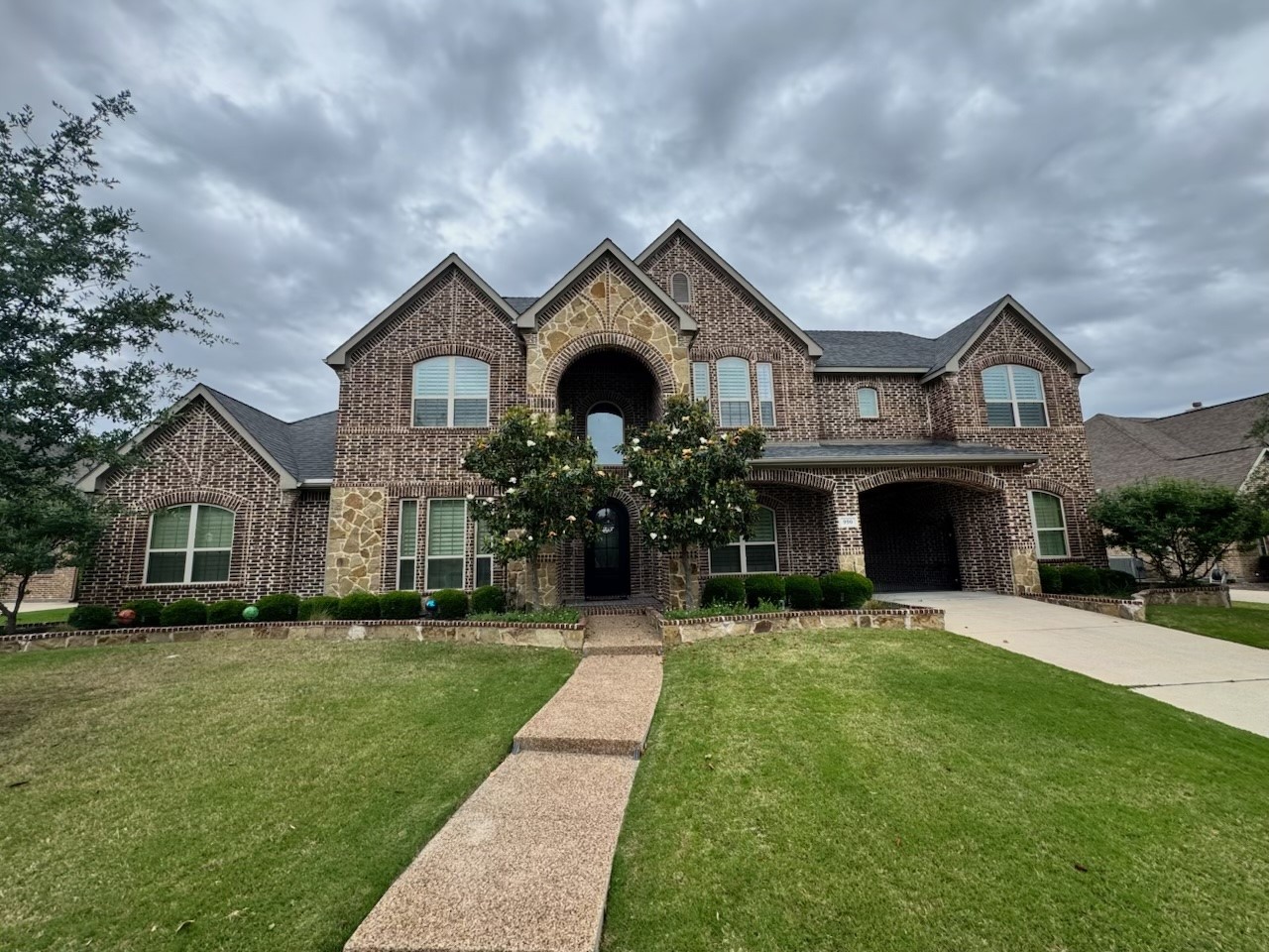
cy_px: 476
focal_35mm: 14
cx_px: 634
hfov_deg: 102.1
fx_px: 513
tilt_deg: +8.3
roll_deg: +1.1
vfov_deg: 85.7
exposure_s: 1/267
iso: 40
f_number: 2.2
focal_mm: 2.22
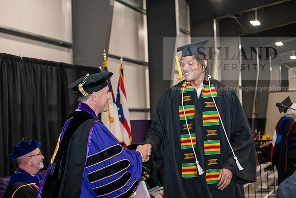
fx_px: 576
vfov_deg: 19.5
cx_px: 148
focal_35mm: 70
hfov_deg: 28.8
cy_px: 99
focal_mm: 70
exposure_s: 1/200
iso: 2500
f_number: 5
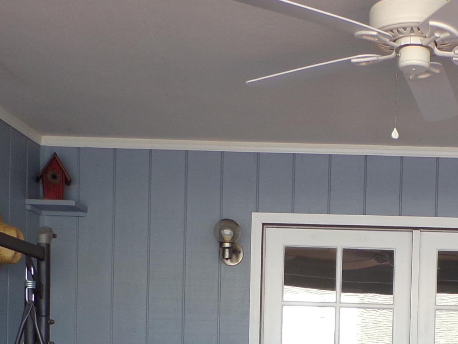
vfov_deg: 21.2
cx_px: 394
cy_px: 399
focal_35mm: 65
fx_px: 860
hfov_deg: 28.9
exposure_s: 1/38
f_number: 4.3
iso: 80
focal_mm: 4.3
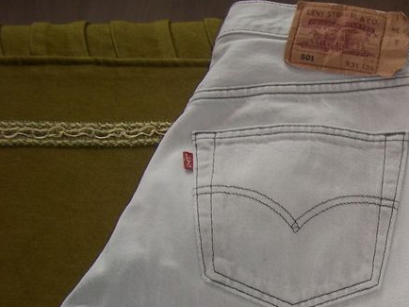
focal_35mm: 83
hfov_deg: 22.1
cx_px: 469
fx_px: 980
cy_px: 319
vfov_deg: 17.3
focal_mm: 6.5
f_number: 3.1
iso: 80
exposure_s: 1/30
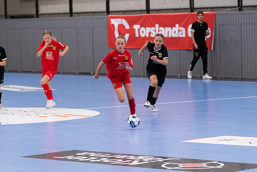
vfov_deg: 8.2
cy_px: 86
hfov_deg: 12.2
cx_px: 128
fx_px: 1200
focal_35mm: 168
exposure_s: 1/500
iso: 2800
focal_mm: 112
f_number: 3.2
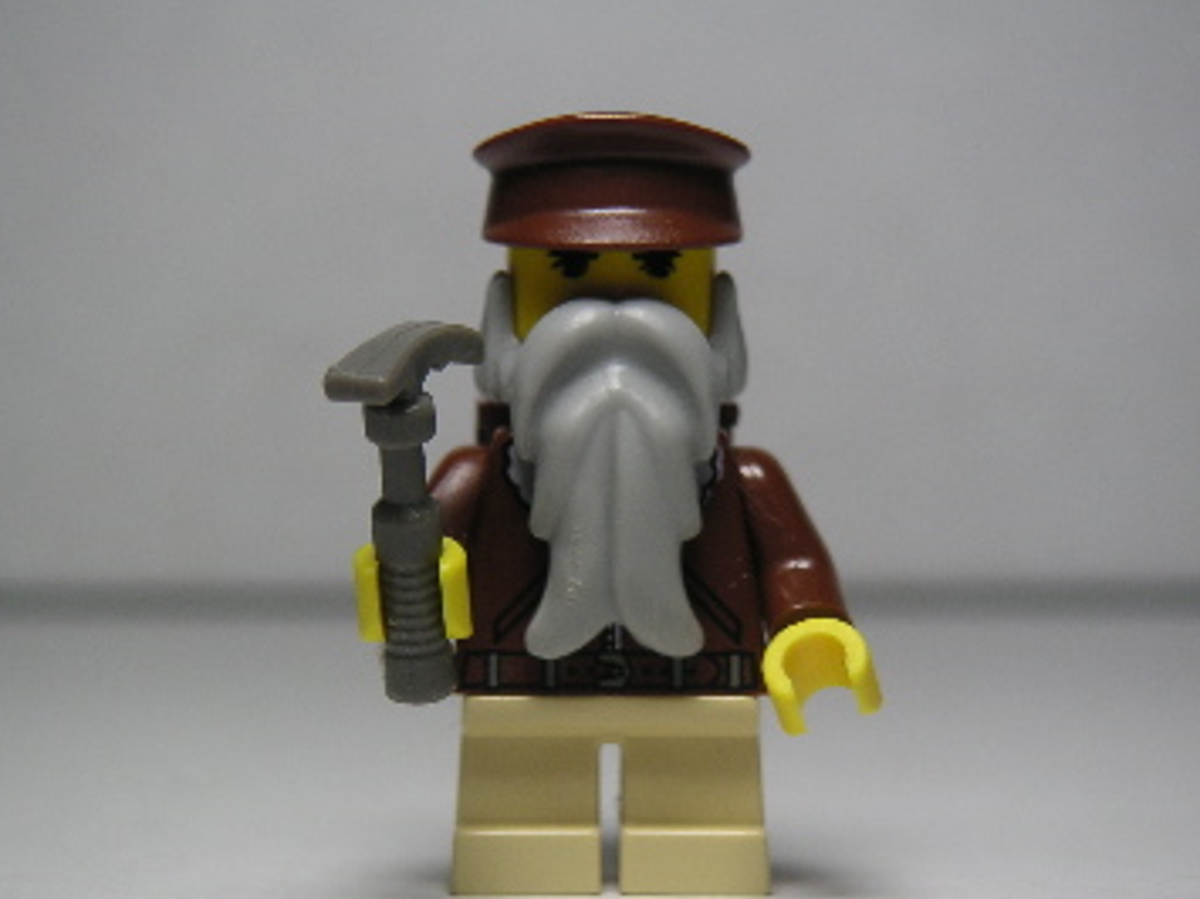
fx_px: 4020
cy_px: 497
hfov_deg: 17.0
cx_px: 617
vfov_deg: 12.8
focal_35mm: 116
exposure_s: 1/90
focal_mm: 15
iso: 50
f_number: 3.5
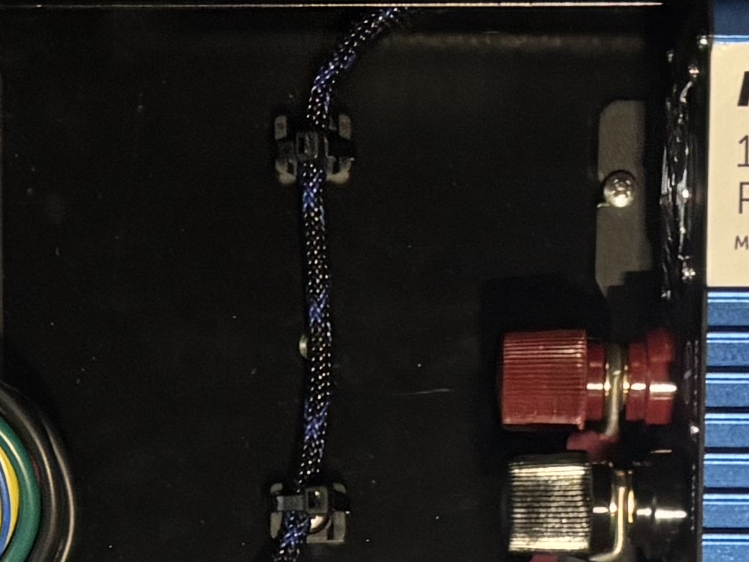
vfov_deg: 9.3
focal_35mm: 156
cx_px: 284
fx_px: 3375
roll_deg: -0.9
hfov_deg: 12.7
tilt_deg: -3.2
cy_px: 832
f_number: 1.6
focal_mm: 5.96
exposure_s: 1/25
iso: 800
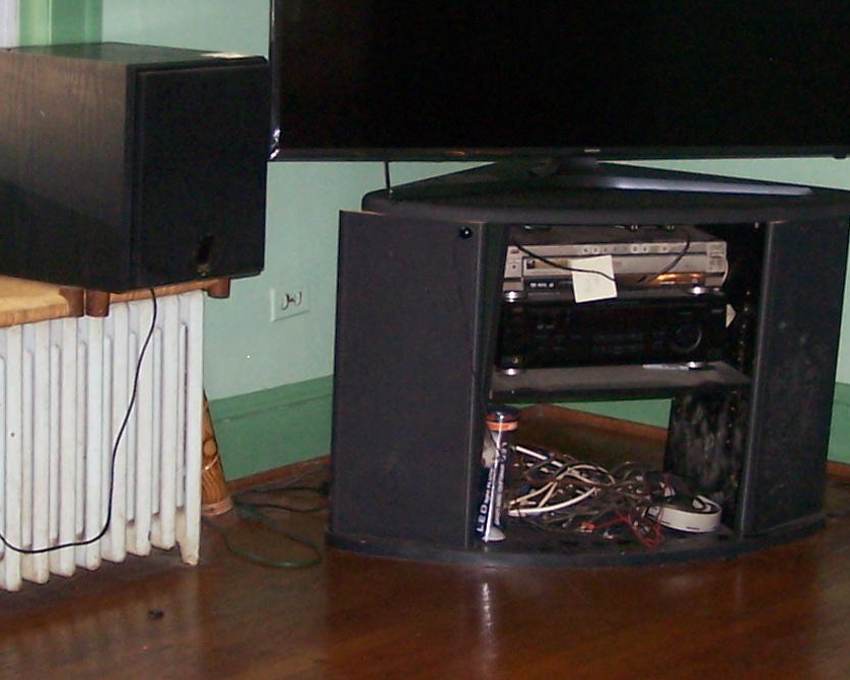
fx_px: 2869
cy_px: 255
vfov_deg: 13.5
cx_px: 496
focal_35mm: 114
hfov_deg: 16.8
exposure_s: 1/60
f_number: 2.8
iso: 140
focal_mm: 6.3
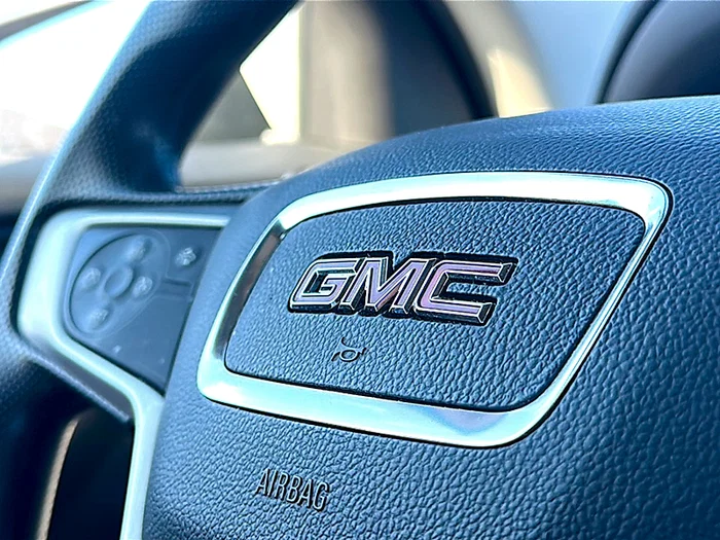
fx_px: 936
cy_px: 270
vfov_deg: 32.2
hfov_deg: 42.1
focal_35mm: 45
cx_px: 360
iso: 80
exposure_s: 1/265
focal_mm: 6.86
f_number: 1.78
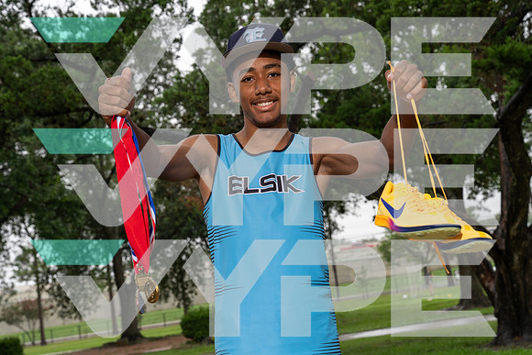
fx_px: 855
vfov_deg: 23.5
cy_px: 177
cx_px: 255
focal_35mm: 58
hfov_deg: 34.6
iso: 500
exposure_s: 1/250
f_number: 6.3
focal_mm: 55
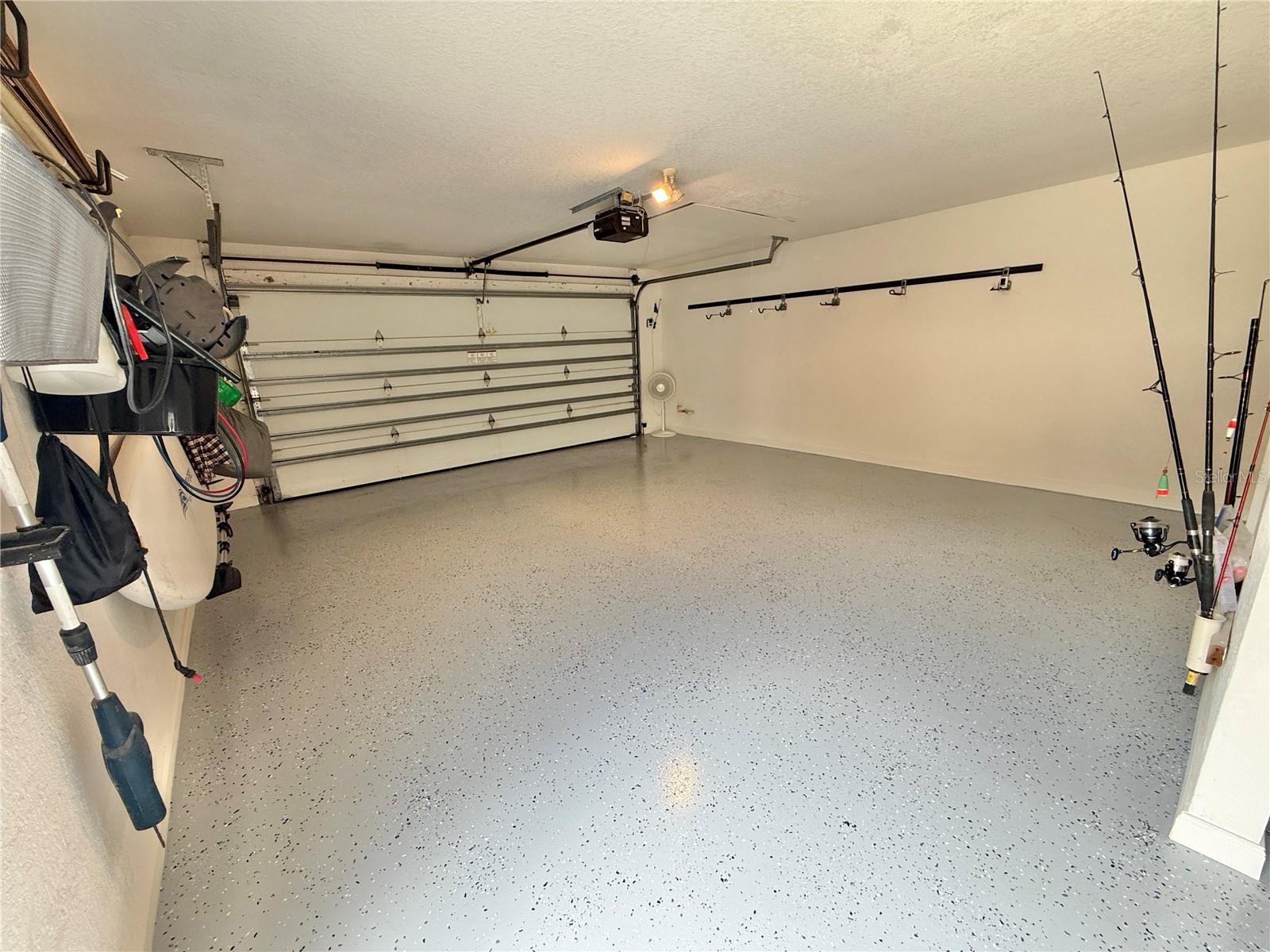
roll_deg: +2.2
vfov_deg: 85.7
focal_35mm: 14
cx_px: 635
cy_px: 476
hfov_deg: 102.1
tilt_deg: -13.6
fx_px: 514
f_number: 2.2
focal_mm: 2.22
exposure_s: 1/120
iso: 200
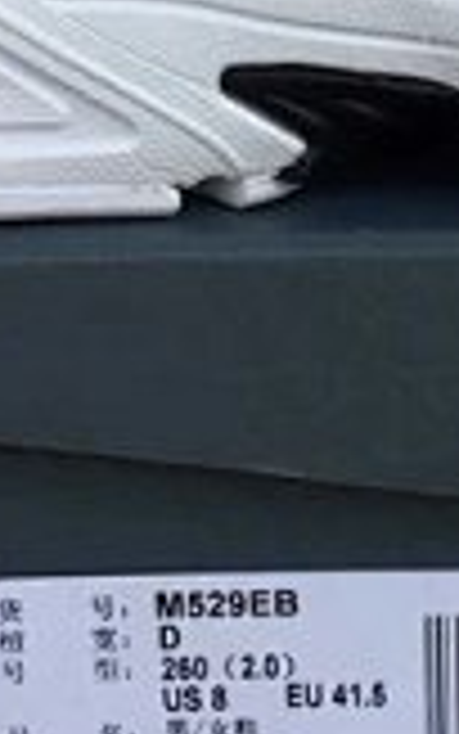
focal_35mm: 129
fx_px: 2580
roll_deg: +0.8
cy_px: 72
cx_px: 598
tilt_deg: -18.2
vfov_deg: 16.0
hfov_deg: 10.0
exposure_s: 1/347
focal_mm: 3.3
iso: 25
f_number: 2.4
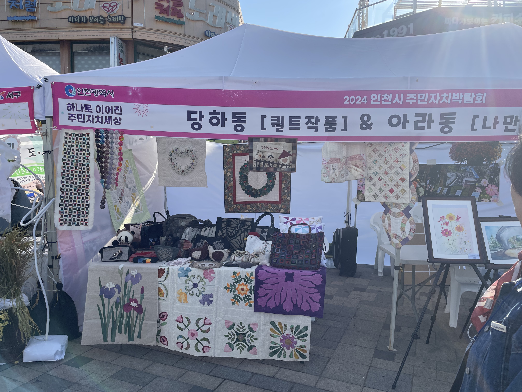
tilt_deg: -2.7
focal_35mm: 26
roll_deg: -0.9
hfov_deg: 67.3
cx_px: 261
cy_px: 196
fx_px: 392
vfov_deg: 53.1
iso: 32
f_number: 1.6
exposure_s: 1/2212
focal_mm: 4.2
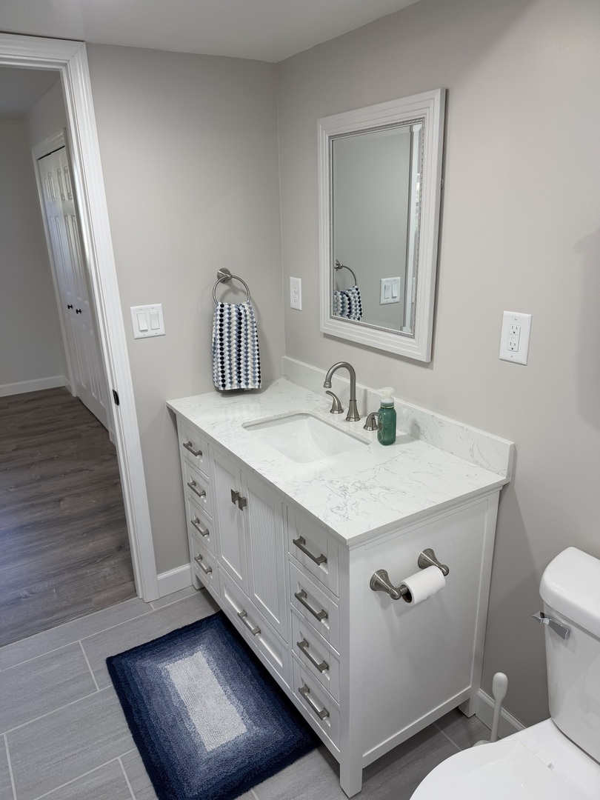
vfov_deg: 71.6
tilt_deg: -18.5
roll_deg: +1.4
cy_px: 400
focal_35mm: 24
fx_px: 555
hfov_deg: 56.8
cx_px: 300
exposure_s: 1/120
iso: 80
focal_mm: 6.76
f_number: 1.78
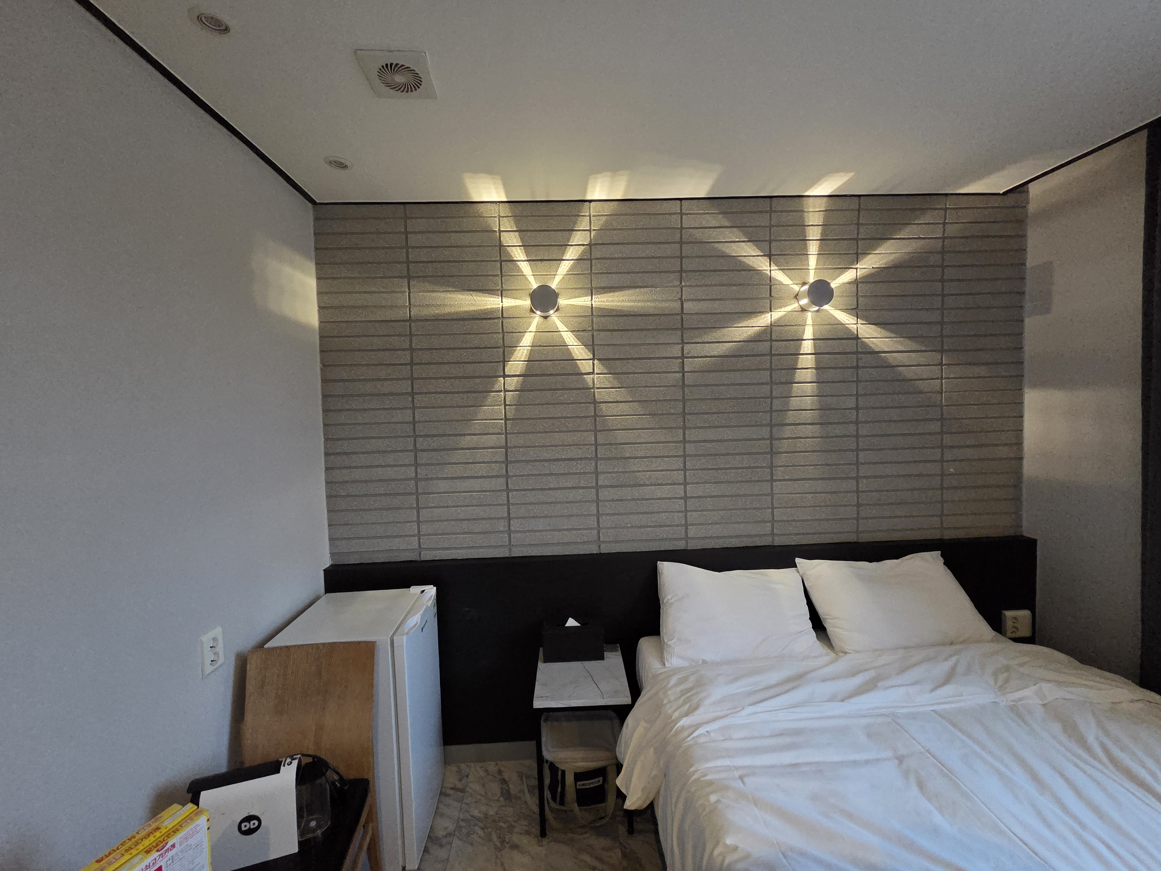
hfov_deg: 106.2
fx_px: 436
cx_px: 580
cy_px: 436
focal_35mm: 13
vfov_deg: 89.9
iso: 1600
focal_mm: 2.2
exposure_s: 1/60
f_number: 2.2
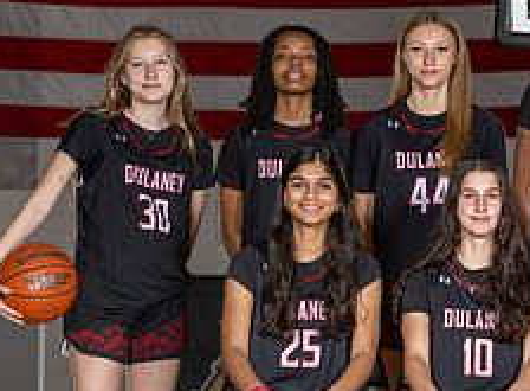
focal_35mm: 258
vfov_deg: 5.7
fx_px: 3925
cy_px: 186
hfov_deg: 7.6
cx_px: 682
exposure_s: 1/125
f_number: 5.6
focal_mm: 70
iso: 80
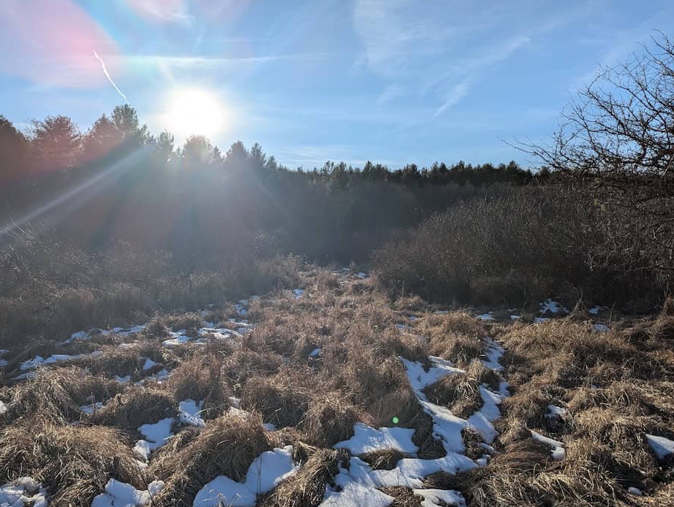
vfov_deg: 51.4
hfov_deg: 65.1
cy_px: 266
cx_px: 304
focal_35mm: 27
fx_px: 526
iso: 43
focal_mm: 6.8
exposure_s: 1/4525
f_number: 1.9
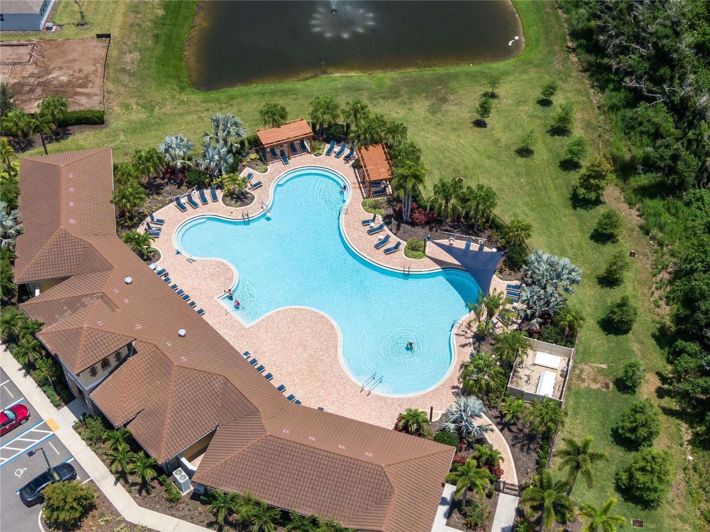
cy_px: 266
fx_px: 964
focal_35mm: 47
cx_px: 355
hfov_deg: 40.4
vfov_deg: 30.9
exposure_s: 1/1250
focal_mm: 8.42
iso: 100
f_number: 3.8
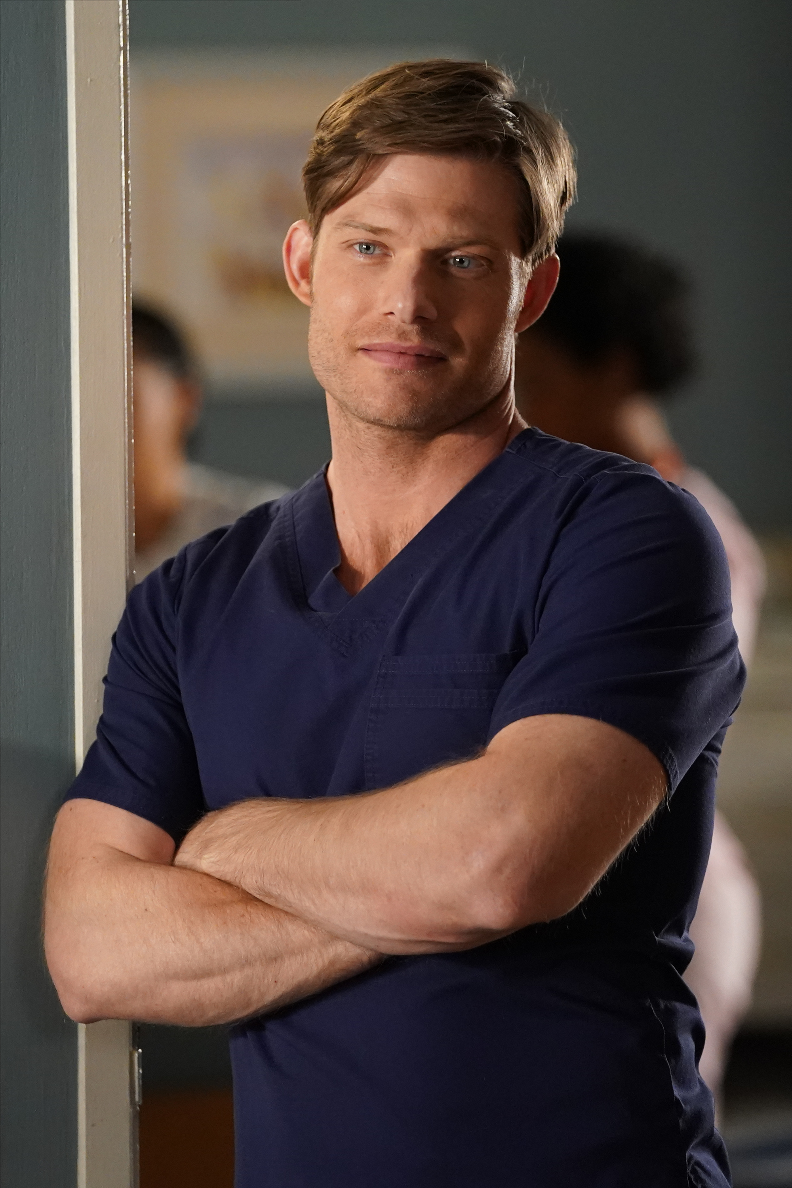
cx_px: 396
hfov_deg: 8.0
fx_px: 5643
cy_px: 594
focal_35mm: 171
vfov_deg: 12.0
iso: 5000
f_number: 3.2
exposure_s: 1/200
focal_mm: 171
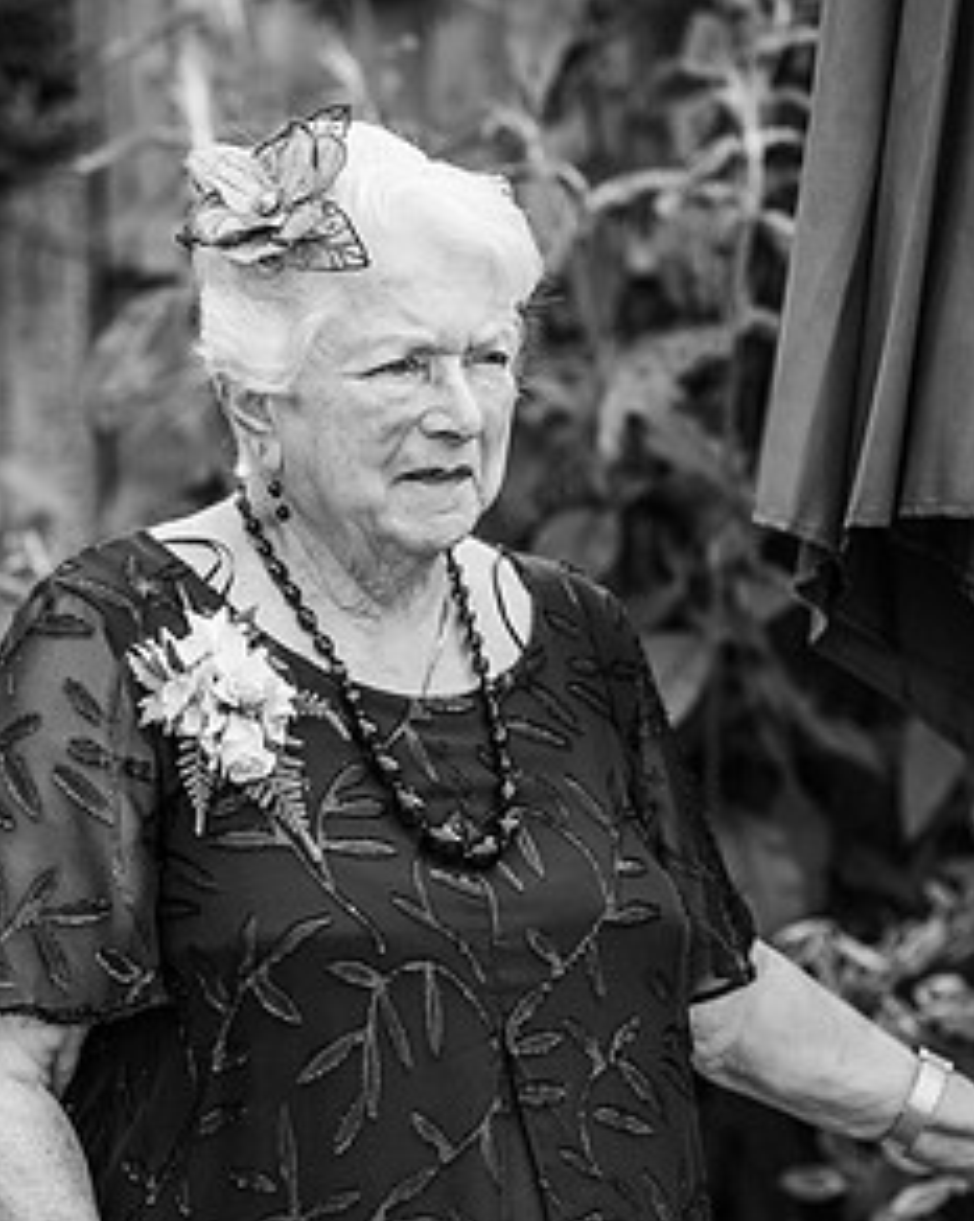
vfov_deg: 15.6
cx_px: 374
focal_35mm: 123
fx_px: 4439
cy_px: 799
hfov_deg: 12.5
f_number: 2.8
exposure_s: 1/800
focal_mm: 85
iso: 100
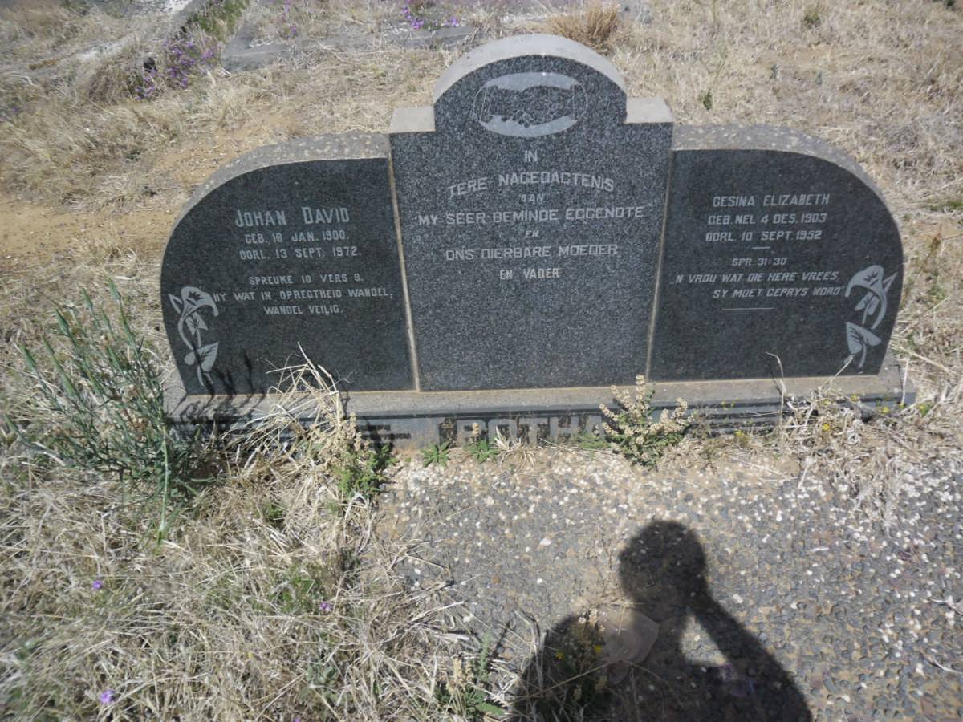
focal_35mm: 27
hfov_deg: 65.3
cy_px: 361
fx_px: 751
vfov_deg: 51.4
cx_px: 482
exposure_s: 1/250
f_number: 9
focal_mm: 4.9
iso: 80
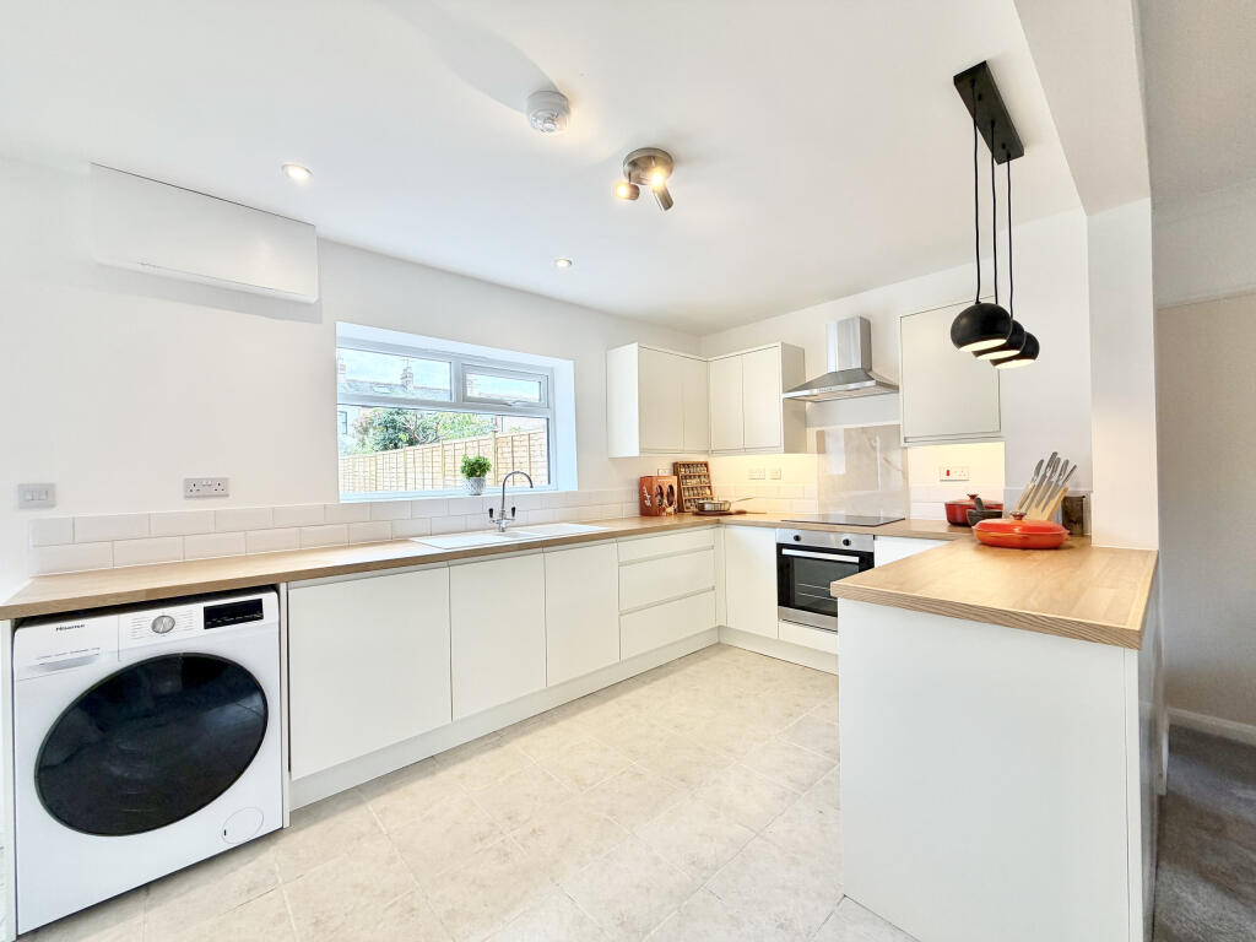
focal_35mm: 14
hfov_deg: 102.1
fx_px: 508
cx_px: 628
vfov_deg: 85.7
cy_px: 471
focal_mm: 2.22
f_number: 2.2
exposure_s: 1/100
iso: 64
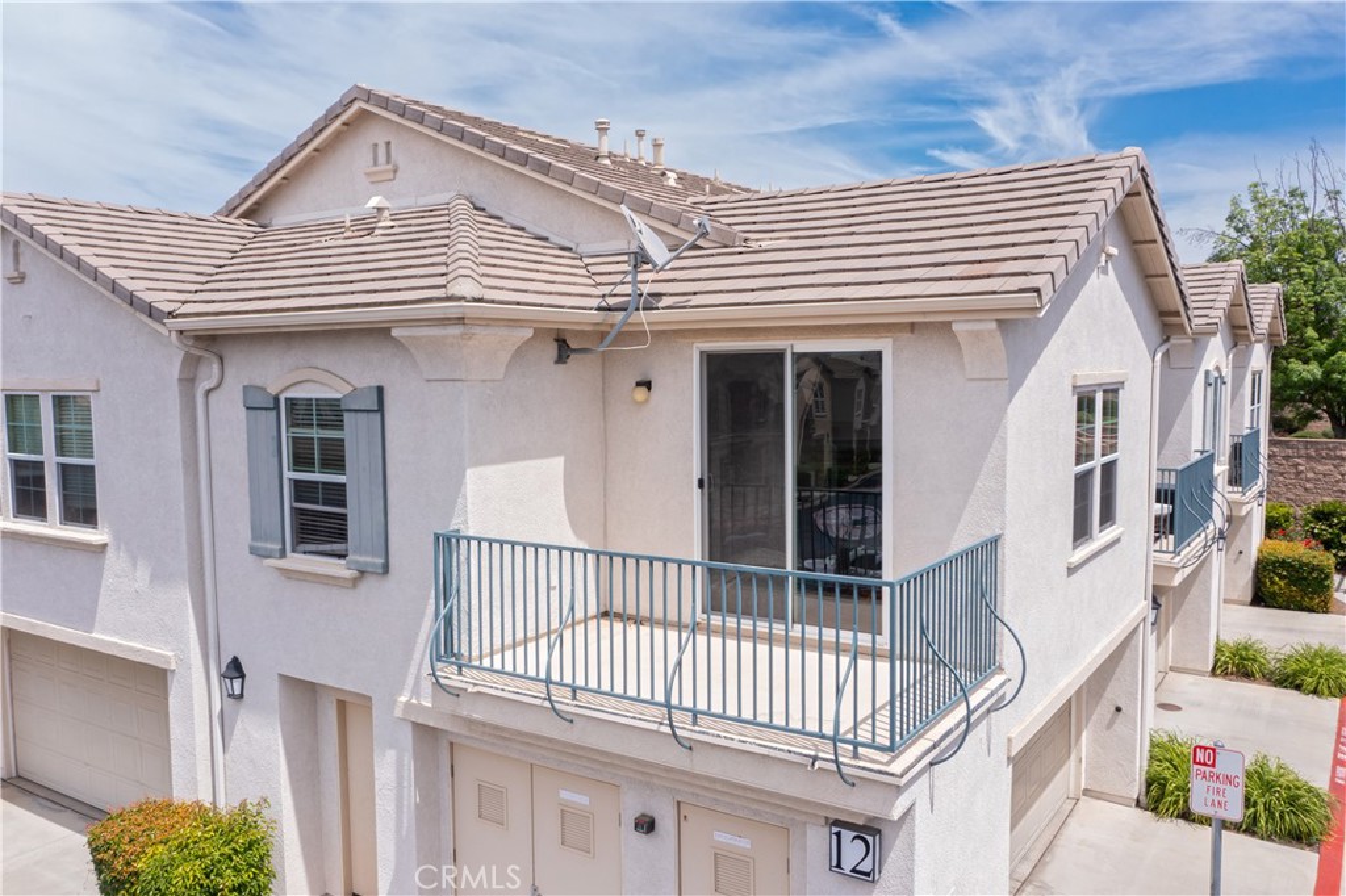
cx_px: 673
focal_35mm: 28
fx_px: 1046
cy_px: 448
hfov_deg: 65.5
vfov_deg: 46.4
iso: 100
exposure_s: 1/400
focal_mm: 10.26
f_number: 5.6
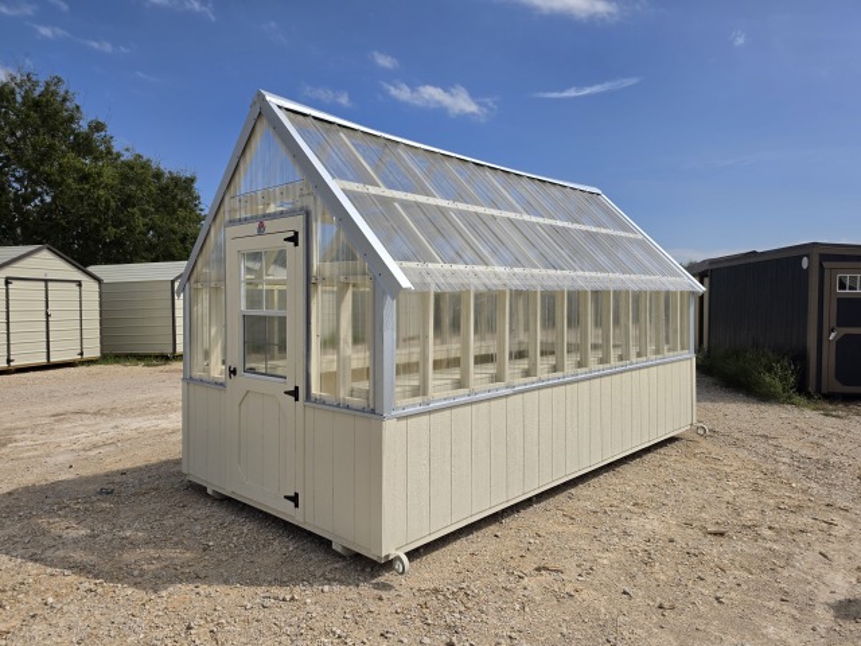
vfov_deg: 58.9
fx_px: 572
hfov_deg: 73.9
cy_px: 323
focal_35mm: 23
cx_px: 430
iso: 40
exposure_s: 1/7939
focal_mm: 6.5
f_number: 1.4
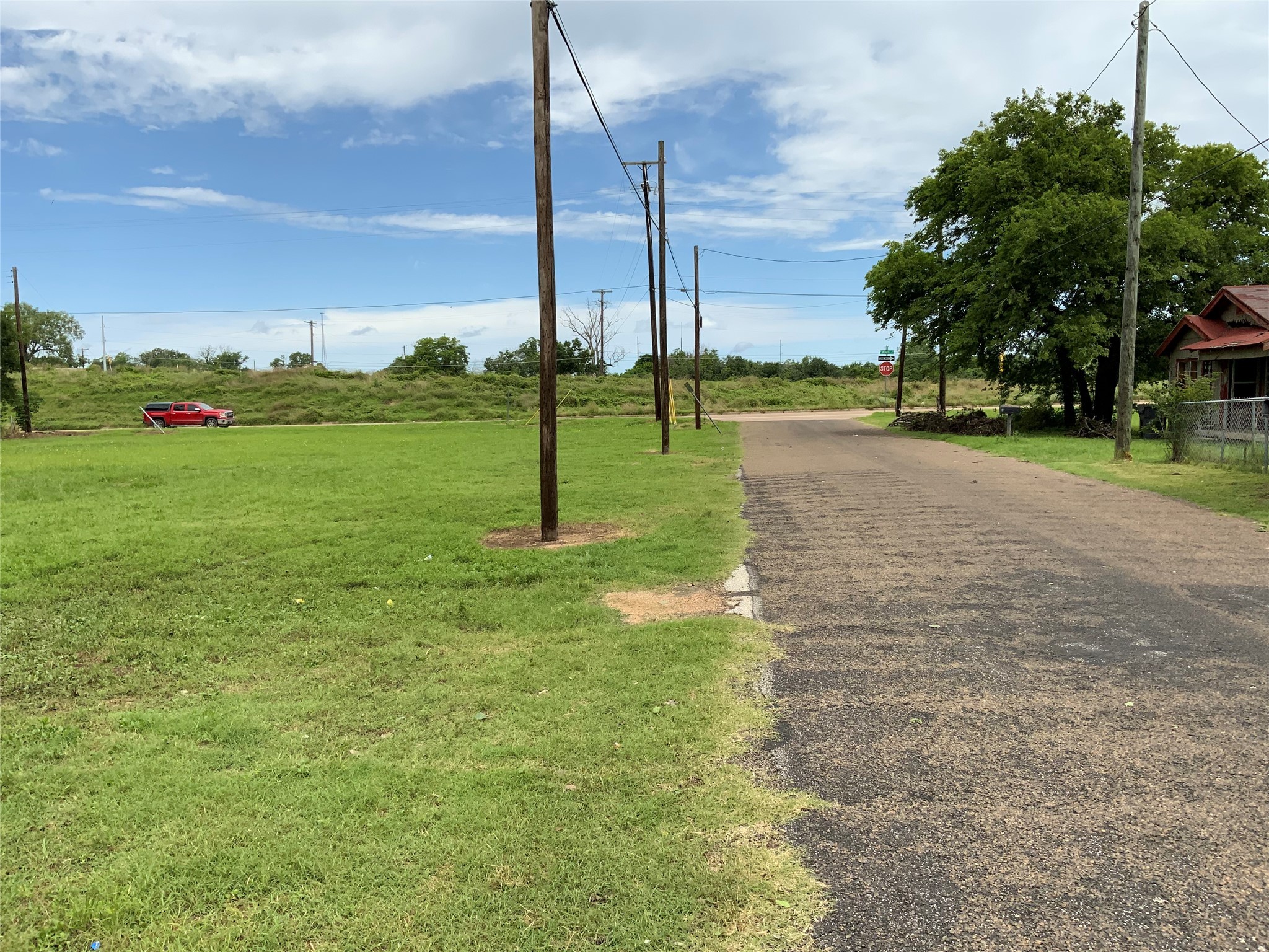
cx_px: 634
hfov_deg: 61.7
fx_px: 1063
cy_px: 476
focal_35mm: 29
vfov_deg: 48.2
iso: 20
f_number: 1.8
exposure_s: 1/2320
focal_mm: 3
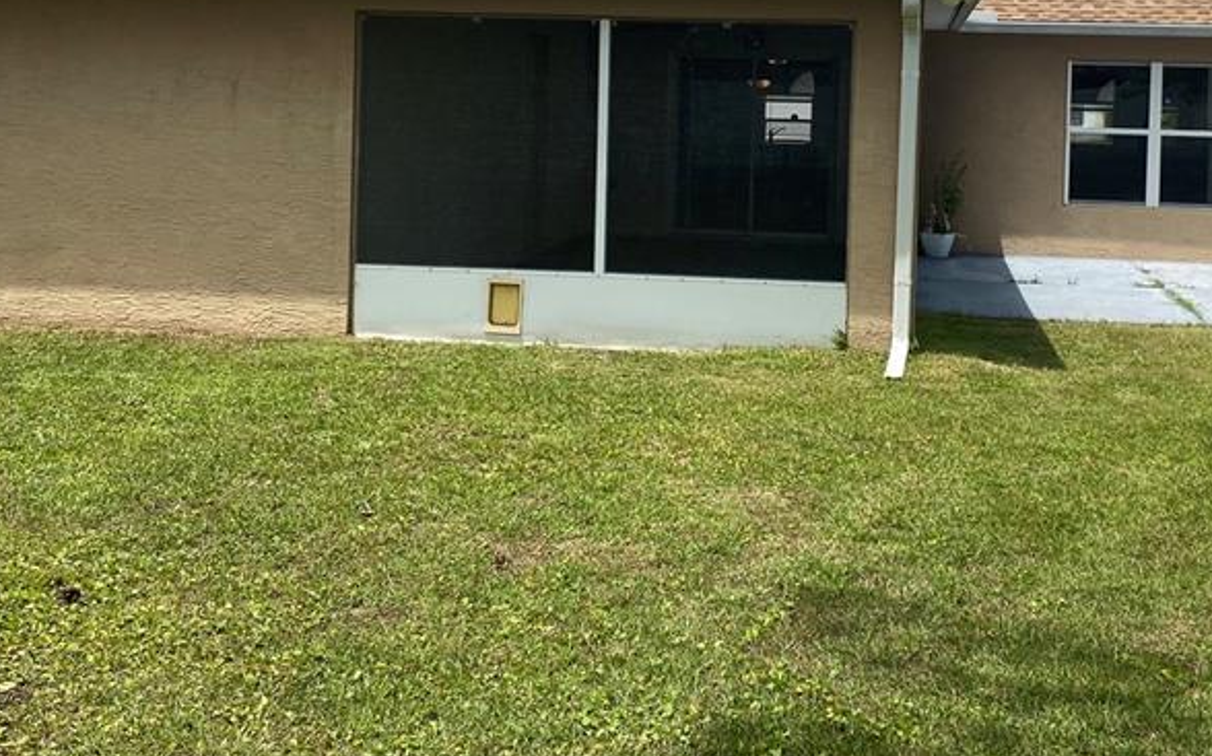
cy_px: 103
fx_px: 1585
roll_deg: -2.0
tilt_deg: -0.9
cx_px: 767
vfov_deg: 26.1
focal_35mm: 48
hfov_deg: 41.5
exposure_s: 1/4444
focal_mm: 4.25
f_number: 1.8
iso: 32
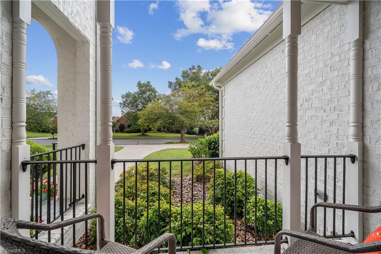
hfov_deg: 100.4
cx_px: 190
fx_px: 159
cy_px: 127
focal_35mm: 15
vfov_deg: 77.3
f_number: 8
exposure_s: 1/160
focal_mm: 15
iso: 320
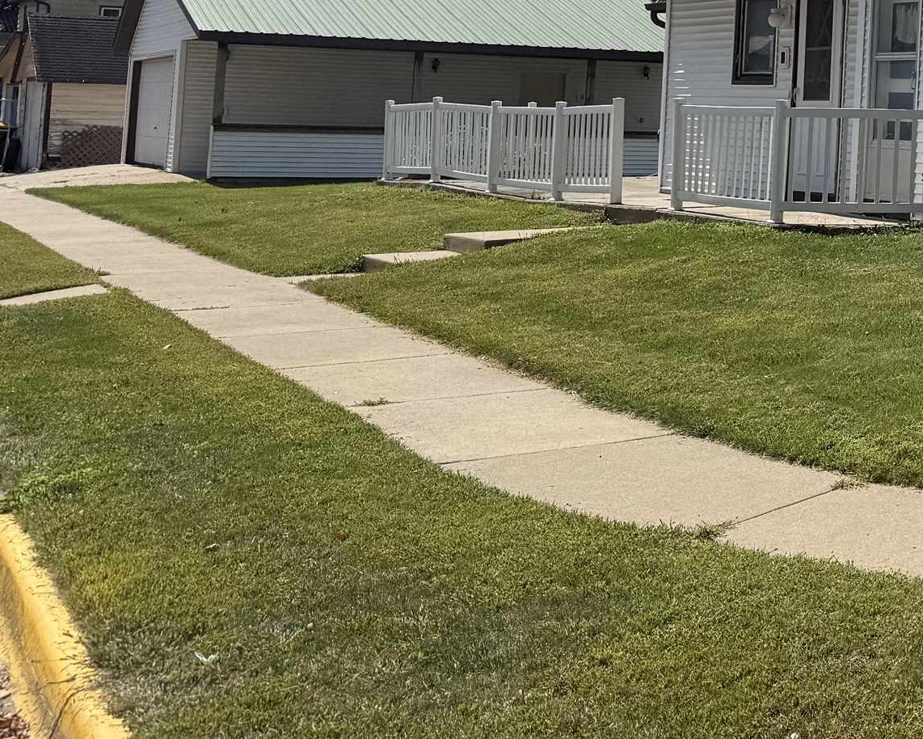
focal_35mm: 63
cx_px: 1123
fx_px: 1721
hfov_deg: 26.5
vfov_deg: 22.9
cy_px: -52
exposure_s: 1/5714
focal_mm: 6.76
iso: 80
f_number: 1.78
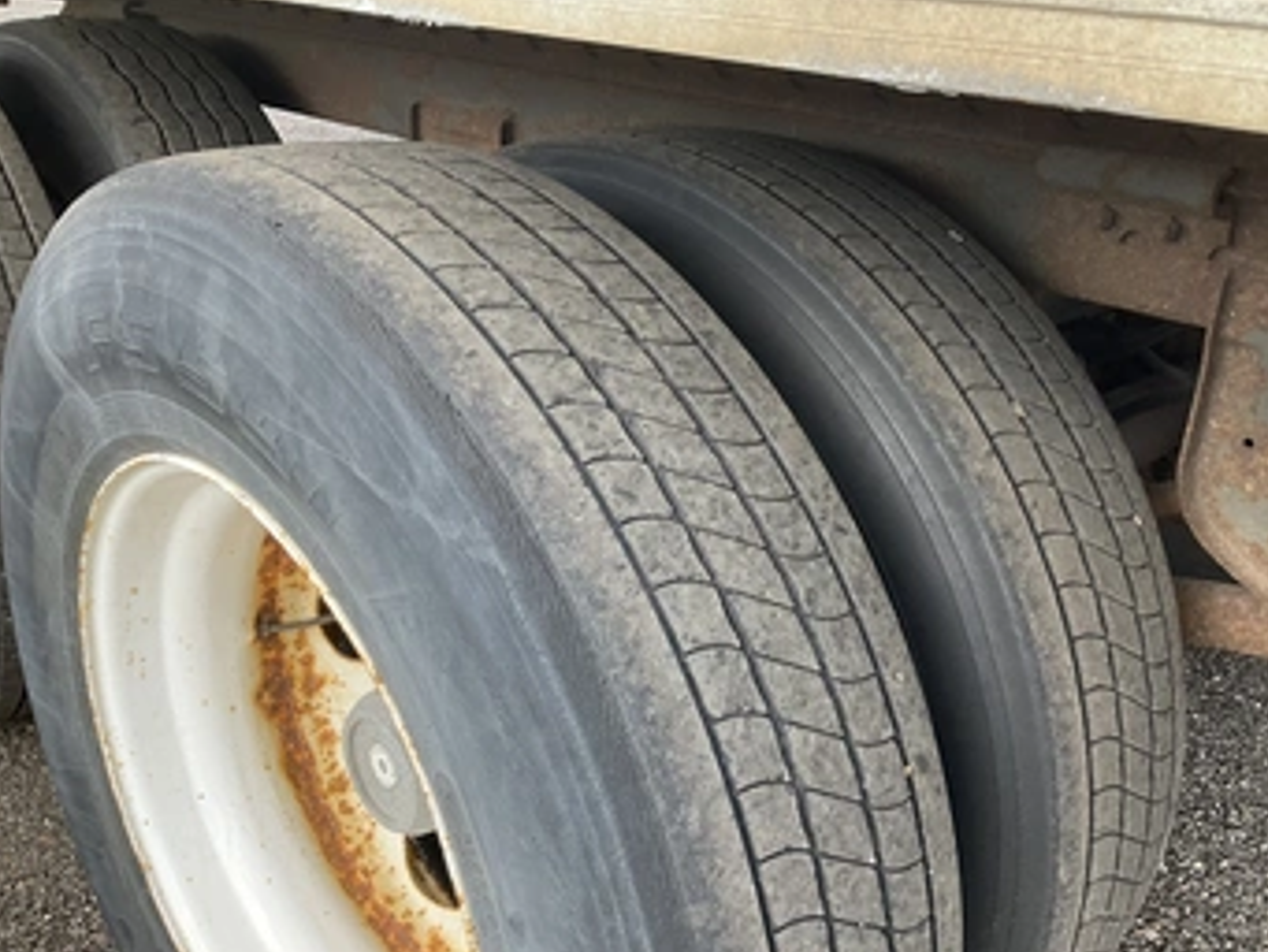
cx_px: 718
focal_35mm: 34
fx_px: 1246
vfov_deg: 41.8
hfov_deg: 53.8
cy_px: 521
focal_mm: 3
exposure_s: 1/172
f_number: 1.8
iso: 25
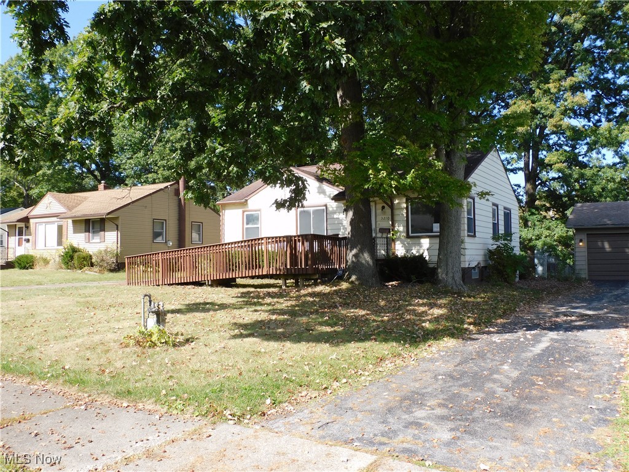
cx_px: 314
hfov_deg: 60.0
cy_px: 236
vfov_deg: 46.8
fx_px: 545
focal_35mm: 30
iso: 125
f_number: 3.5
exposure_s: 1/500
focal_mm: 5.4
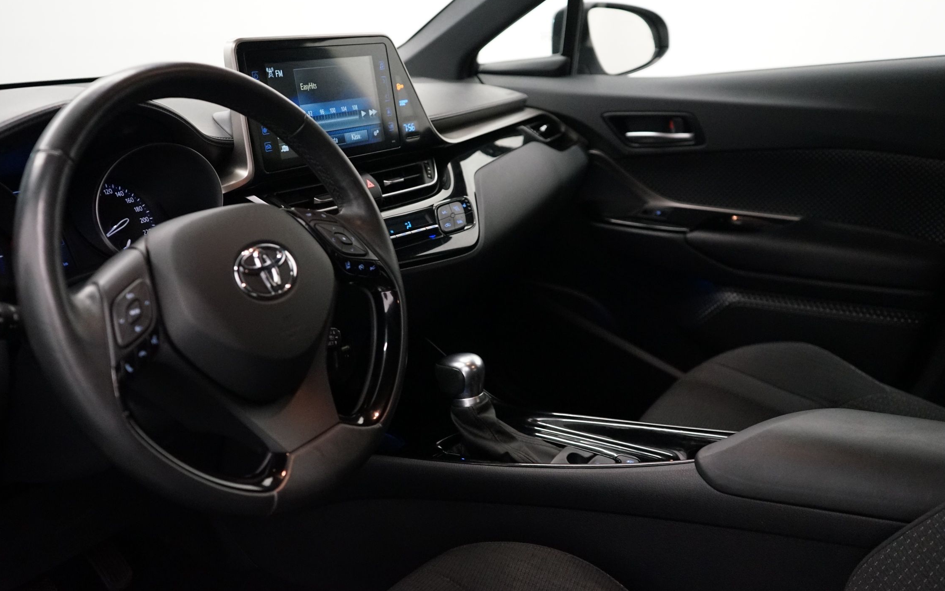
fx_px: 876
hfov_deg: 56.6
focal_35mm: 34
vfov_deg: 37.3
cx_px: 426
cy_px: 272
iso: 4000
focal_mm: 30
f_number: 3.5
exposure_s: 1/160
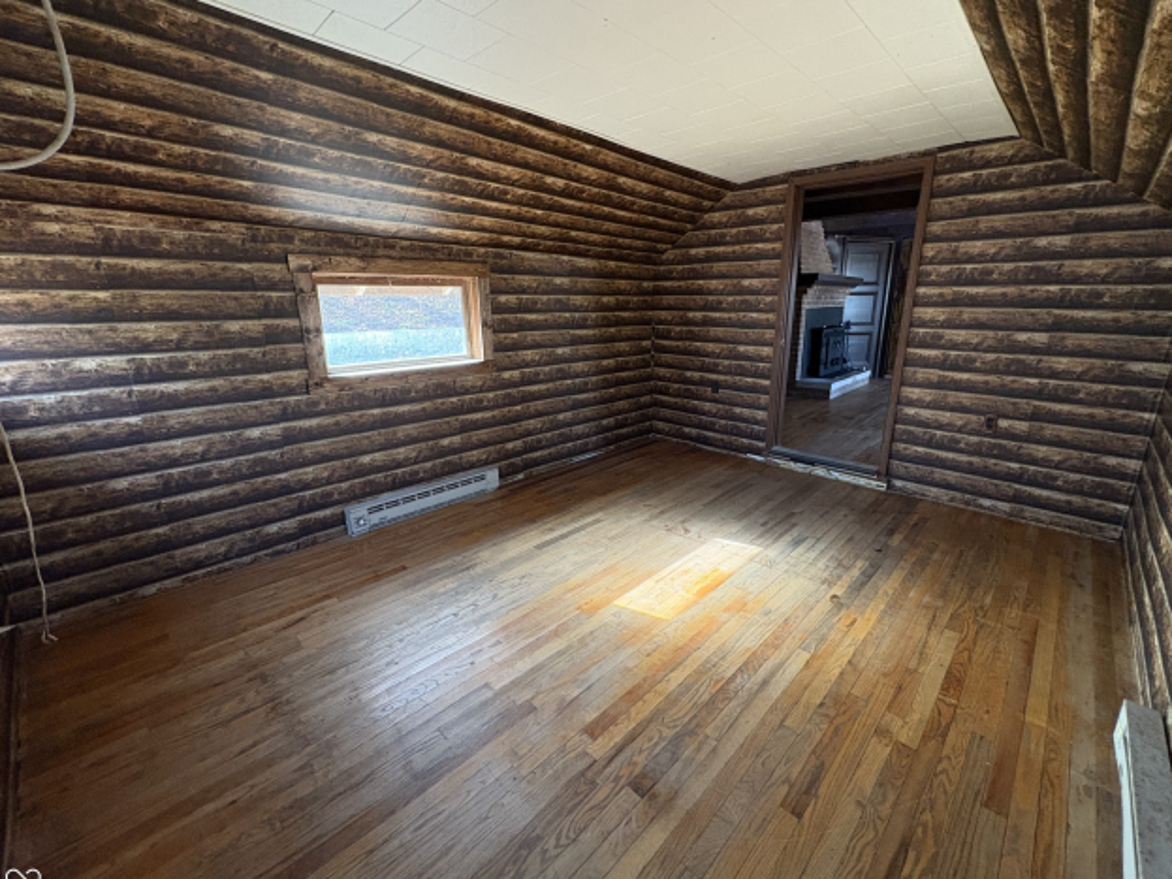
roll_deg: -0.1
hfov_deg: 98.1
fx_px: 508
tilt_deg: -16.0
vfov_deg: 81.7
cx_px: 614
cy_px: 435
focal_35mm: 15
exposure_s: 1/60
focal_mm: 2.22
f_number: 2.2
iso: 400
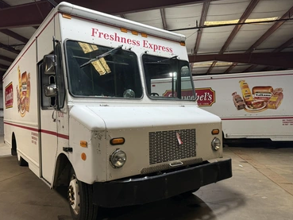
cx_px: 137
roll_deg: +0.6
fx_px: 220
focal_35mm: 26
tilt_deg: +2.9
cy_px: 117
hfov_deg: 67.2
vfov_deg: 53.1
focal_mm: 6.76
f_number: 1.78
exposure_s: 1/60
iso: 400
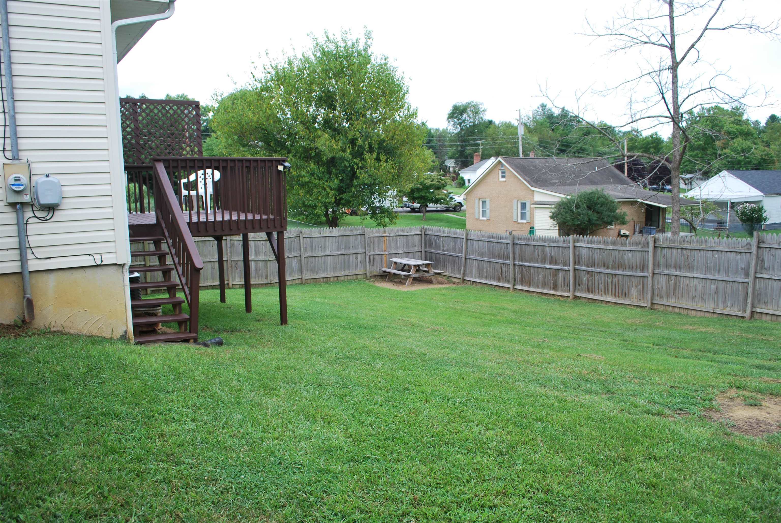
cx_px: 390
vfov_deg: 48.0
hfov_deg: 67.3
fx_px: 586
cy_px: 262
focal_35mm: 27
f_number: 5.6
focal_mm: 18
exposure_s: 1/125
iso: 100
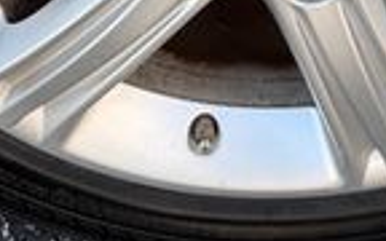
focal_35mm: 113
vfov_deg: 10.6
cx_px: 252
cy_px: -244
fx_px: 1189
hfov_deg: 18.4
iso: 50
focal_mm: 6.76
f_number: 1.78
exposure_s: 1/138
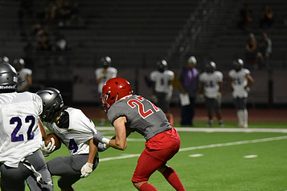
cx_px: 135
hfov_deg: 7.5
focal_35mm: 276
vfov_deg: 5.0
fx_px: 2200
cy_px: 118
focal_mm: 170
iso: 5600
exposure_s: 1/1000
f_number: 2.8
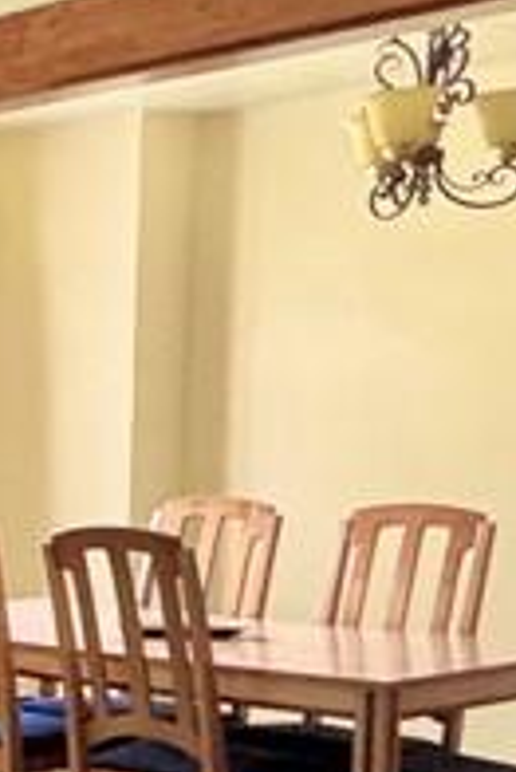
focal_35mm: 76
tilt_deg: -5.7
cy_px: 579
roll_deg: +1.3
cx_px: -922
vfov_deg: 26.3
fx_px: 1631
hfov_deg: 11.9
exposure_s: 1/60
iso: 500
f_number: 2.2
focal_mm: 2.22
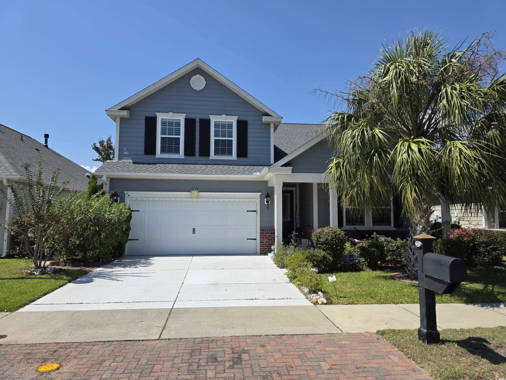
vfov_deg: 58.9
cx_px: 253
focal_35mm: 23
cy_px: 190
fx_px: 336
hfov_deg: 73.9
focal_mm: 6.3
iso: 80
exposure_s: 1/7626
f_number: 1.7
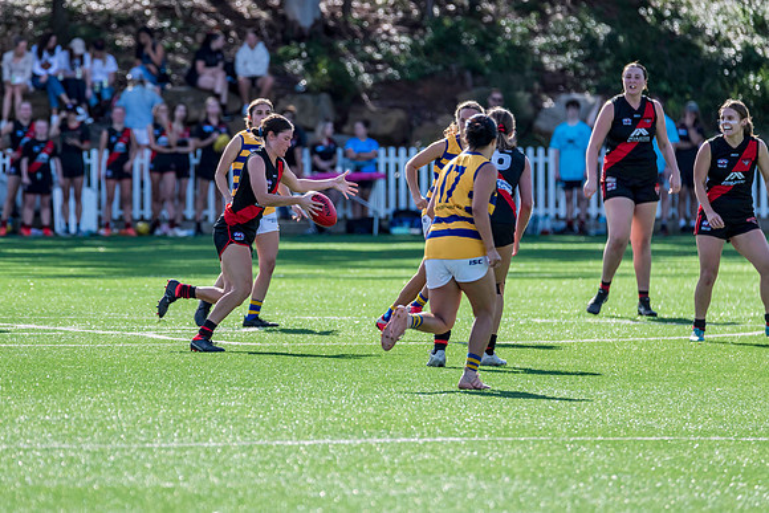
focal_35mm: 475
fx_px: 10151
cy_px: 254
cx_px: 349
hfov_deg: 4.3
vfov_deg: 2.9
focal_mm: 420
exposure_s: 1/1600
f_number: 8
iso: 800
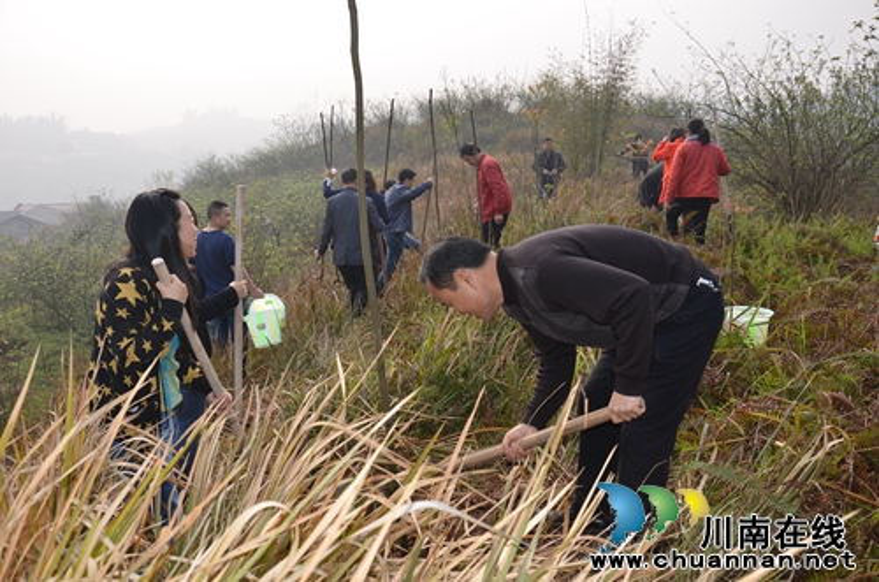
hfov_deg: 57.3
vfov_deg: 39.8
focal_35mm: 33
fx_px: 804
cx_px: 440
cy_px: 291
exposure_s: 1/250
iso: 100
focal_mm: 22
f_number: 6.3
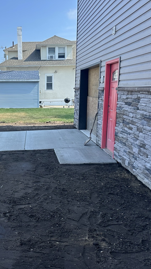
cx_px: 31
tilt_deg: -9.6
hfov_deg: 32.8
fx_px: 249
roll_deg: +1.1
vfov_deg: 56.6
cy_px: 135
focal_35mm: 35
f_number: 1.78
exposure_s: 1/2028
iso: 80
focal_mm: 6.86
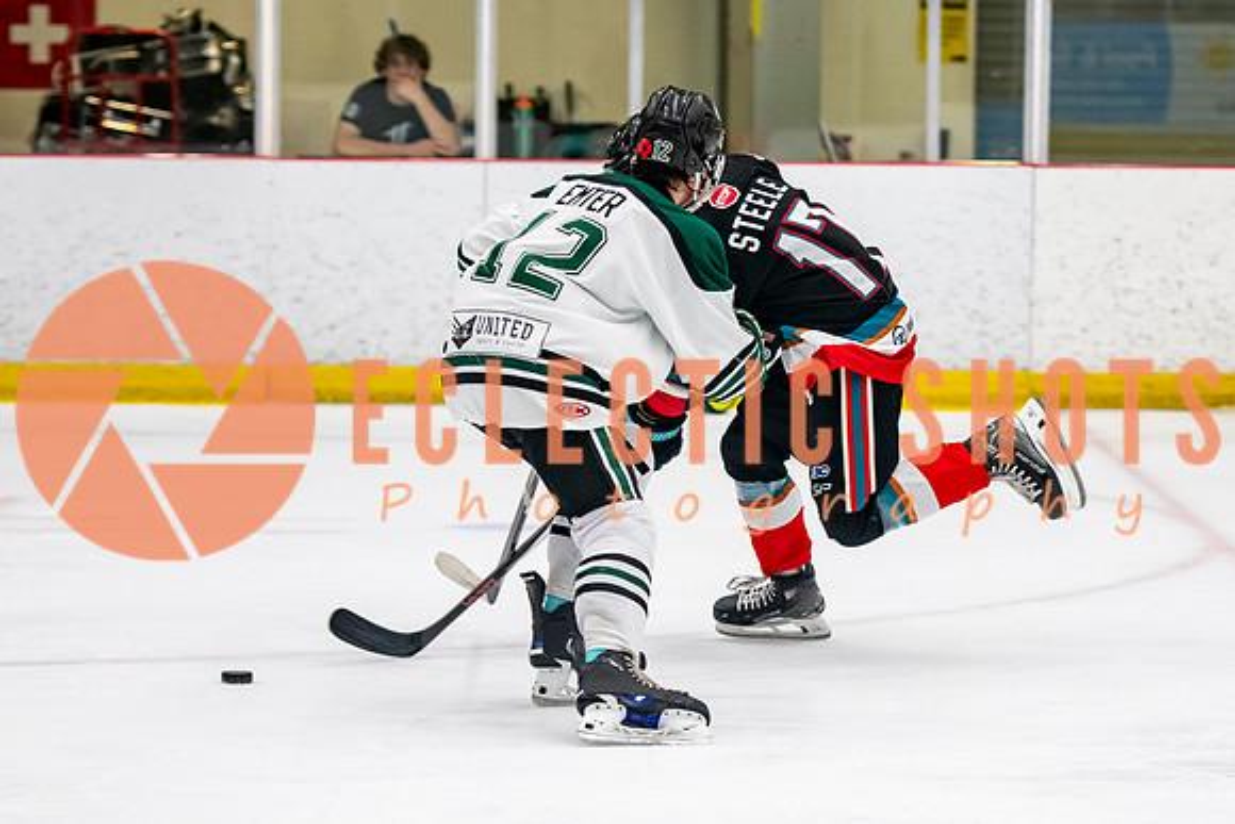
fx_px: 6292
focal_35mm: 183
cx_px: 768
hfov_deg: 11.2
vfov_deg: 7.5
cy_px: 538
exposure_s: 1/640
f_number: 3.2
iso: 2000
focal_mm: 100
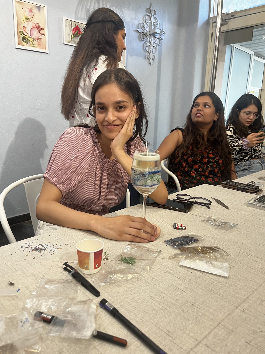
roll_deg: -2.2
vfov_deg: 67.3
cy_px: 177
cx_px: 132
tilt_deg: -12.2
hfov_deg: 53.1
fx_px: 265
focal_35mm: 26
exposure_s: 1/50
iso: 125
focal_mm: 5.1
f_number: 1.6
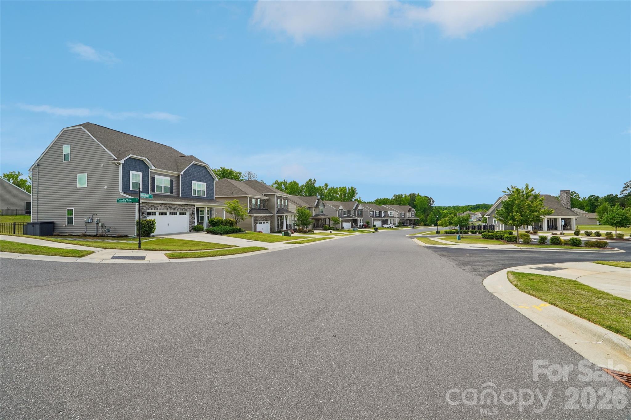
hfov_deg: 100.4
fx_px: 263
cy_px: 210
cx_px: 316
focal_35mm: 15
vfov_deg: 77.3
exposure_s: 1/125
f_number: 8
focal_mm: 10
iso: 100
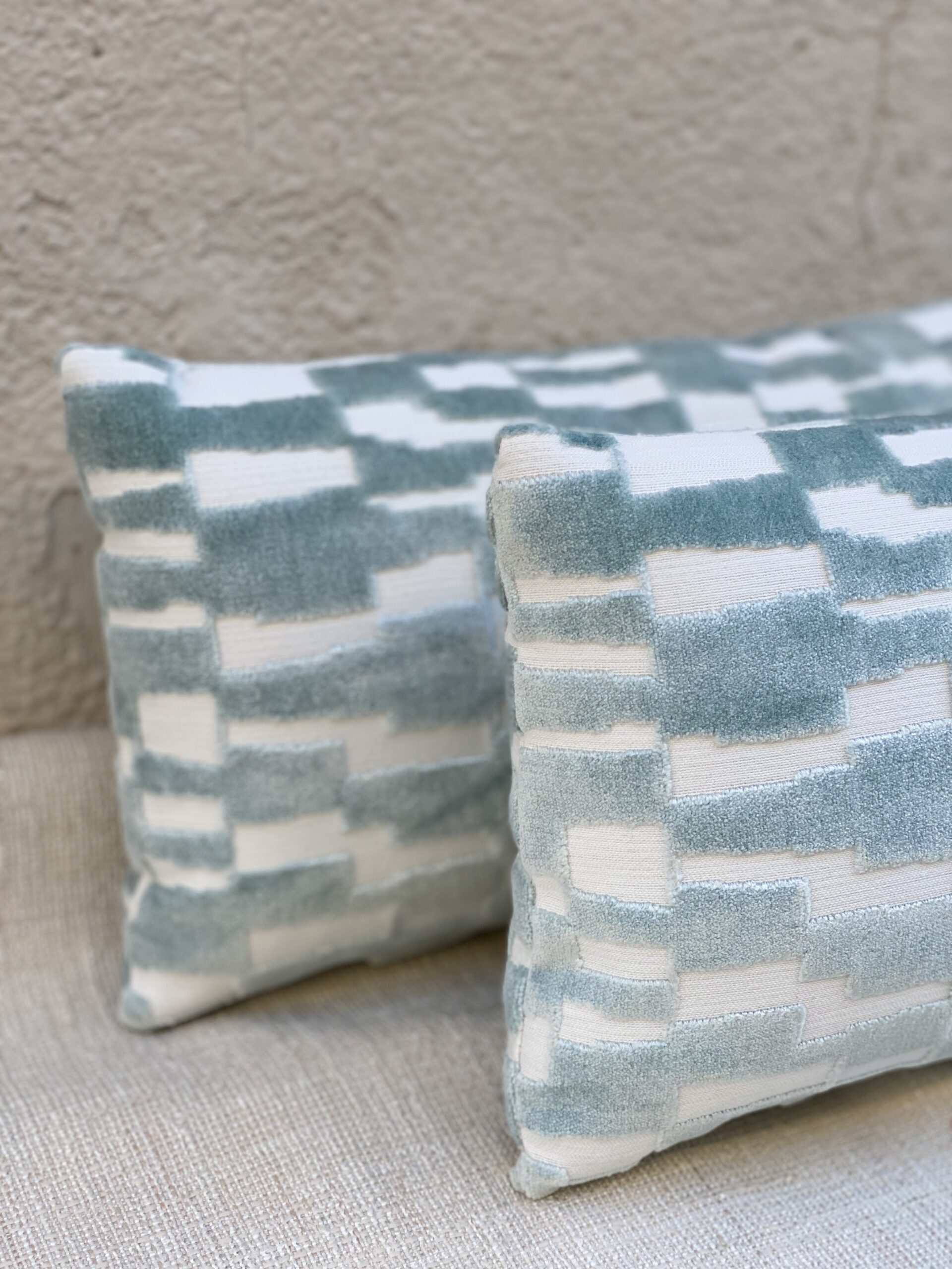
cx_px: 476
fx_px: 1907
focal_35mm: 52
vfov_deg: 36.8
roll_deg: -1.9
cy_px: 634
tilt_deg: -26.0
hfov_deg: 28.0
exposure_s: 1/122
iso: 32
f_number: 2
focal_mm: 6
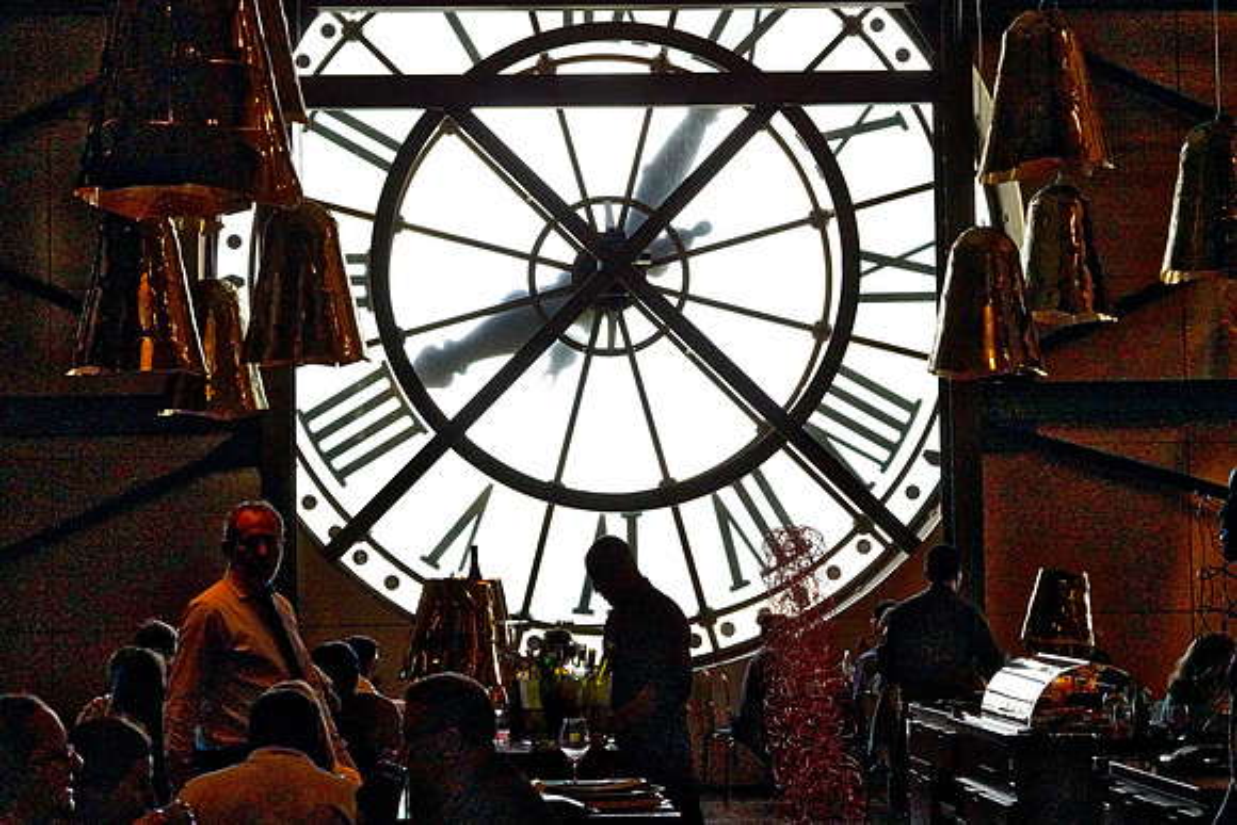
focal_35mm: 85
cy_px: 412
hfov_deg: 23.9
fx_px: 2921
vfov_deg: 16.1
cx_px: 618
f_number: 9
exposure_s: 1/3200
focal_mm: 85
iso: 20000
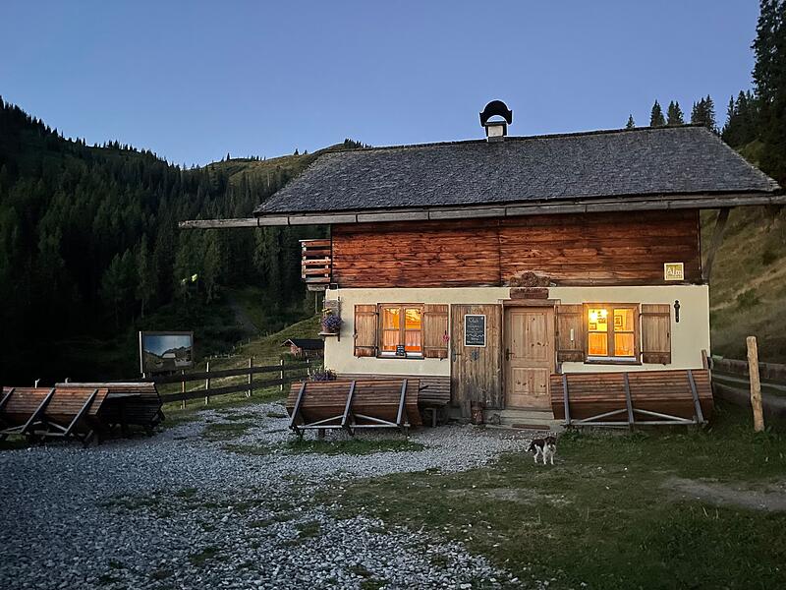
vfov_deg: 53.1
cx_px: 393
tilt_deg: +3.8
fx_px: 590
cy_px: 295
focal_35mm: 26
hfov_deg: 67.3
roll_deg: -0.8
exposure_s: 1/7
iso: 640
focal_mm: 4.2
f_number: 1.6
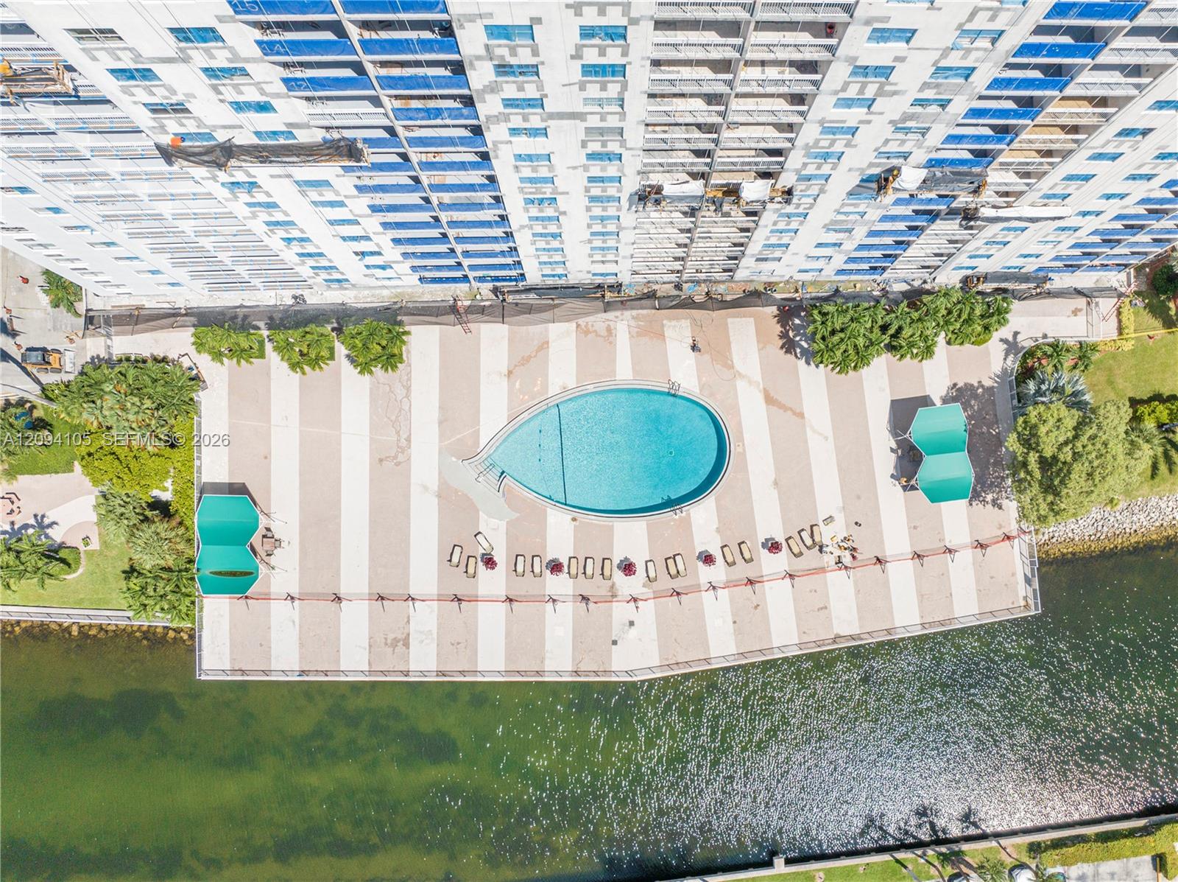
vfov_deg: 56.7
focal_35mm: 24
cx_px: 589
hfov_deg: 71.6
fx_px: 816
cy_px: 441
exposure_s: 1/60
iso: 100
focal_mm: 12.29
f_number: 2.8
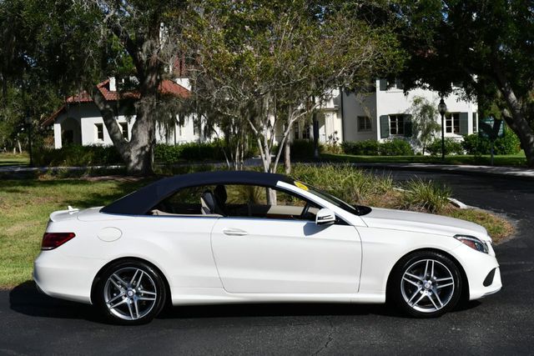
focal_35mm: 50
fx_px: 742
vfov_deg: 27.0
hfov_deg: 39.6
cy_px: 178
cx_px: 267
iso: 100
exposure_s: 1/400
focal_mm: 25
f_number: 10
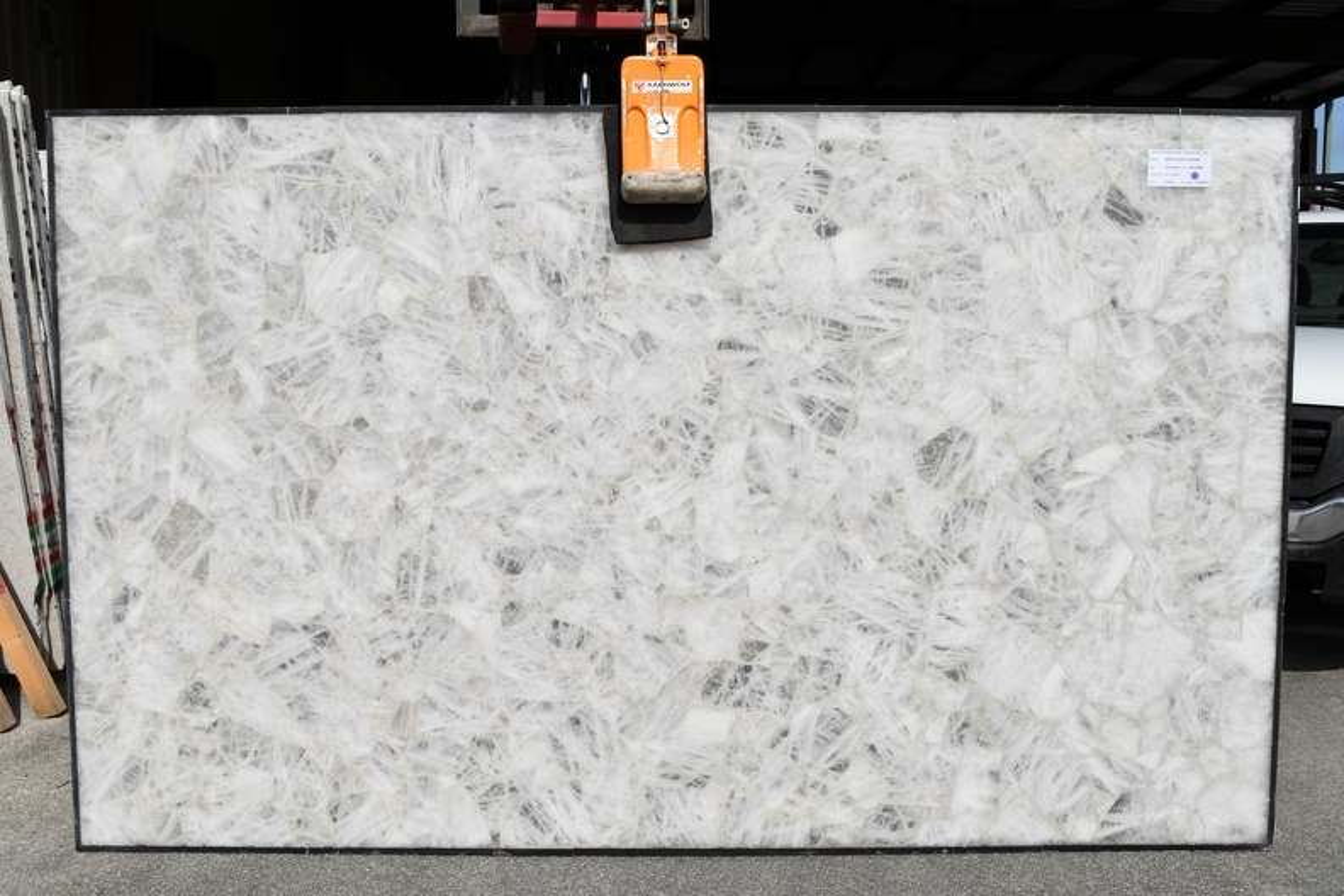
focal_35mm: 36
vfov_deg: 36.9
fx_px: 1344
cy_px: 448
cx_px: 672
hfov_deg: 53.1
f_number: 8
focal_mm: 24
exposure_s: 1/800
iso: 200
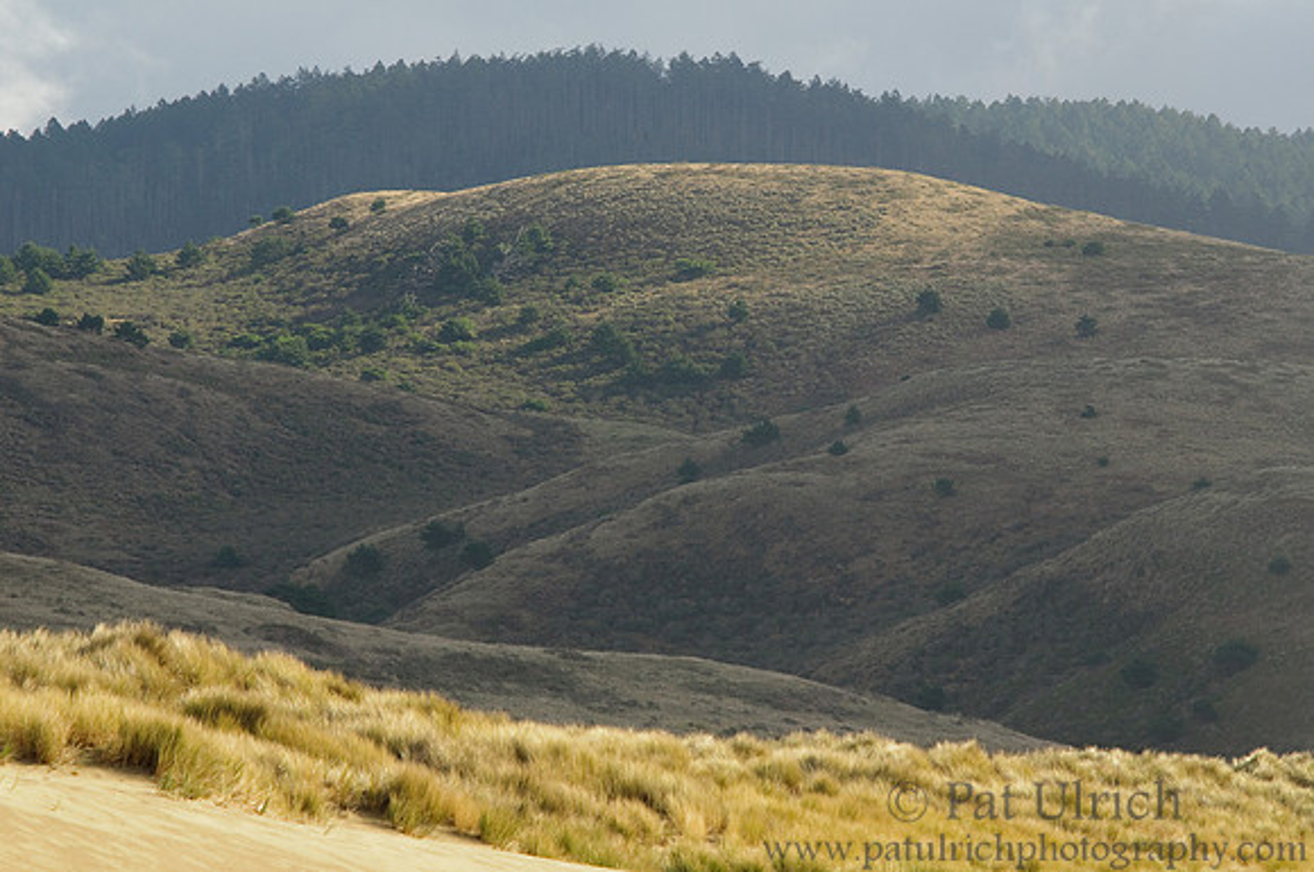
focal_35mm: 360
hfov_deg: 5.7
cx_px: 657
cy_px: 436
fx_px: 13122
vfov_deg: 3.8
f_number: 13
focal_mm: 240
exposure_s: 1/320
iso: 400
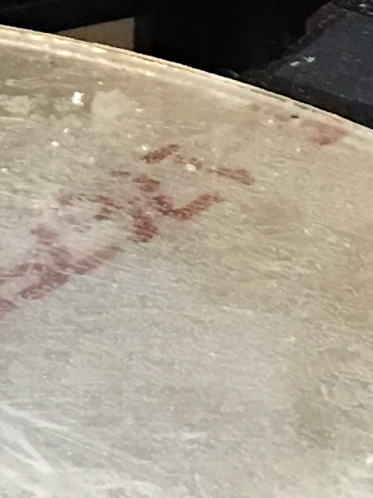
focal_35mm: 198
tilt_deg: -13.5
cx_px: -311
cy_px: -593
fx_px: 2846
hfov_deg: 7.3
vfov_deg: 9.2
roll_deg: -0.8
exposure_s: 1/15
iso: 80
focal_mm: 4.15
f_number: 2.2
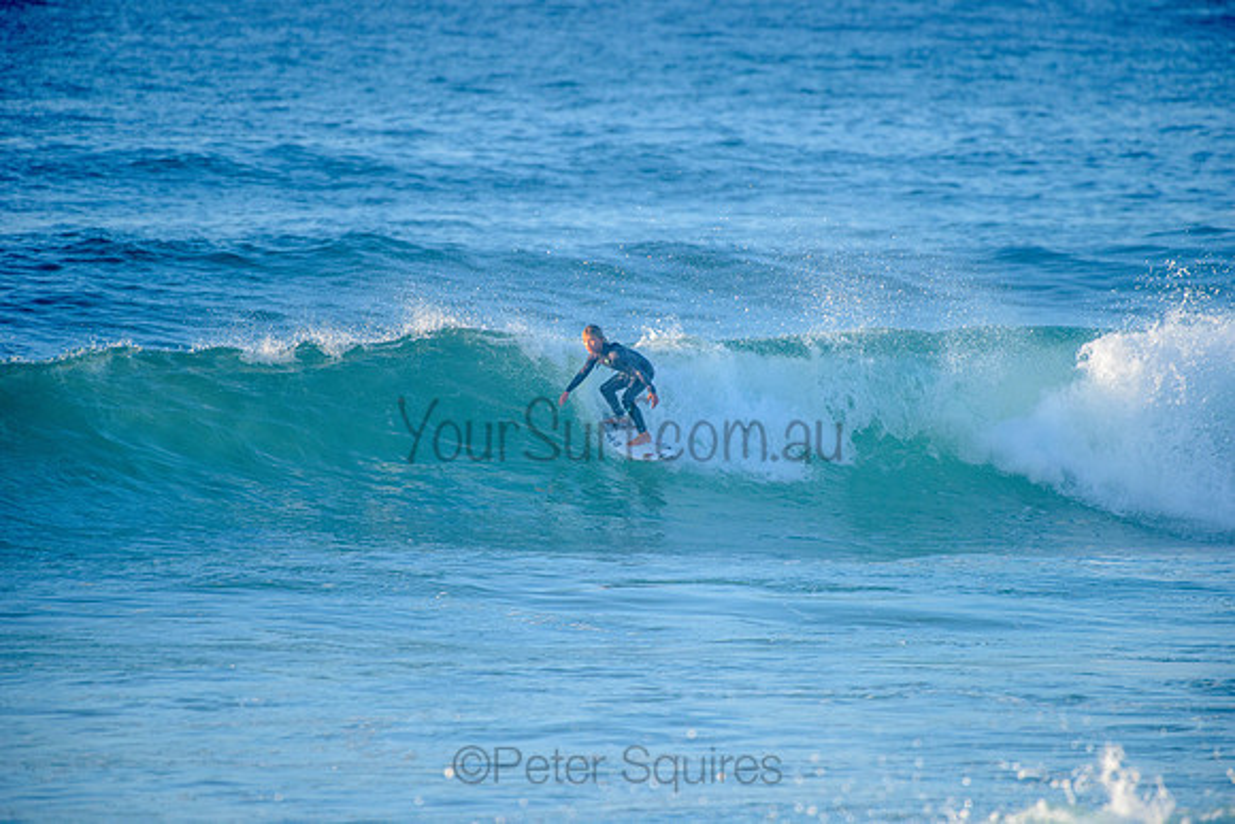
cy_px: 412
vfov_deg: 2.8
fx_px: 17156
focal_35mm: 500
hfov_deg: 4.1
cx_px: 618
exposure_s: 1/2000
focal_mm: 500
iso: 720
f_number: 5.6
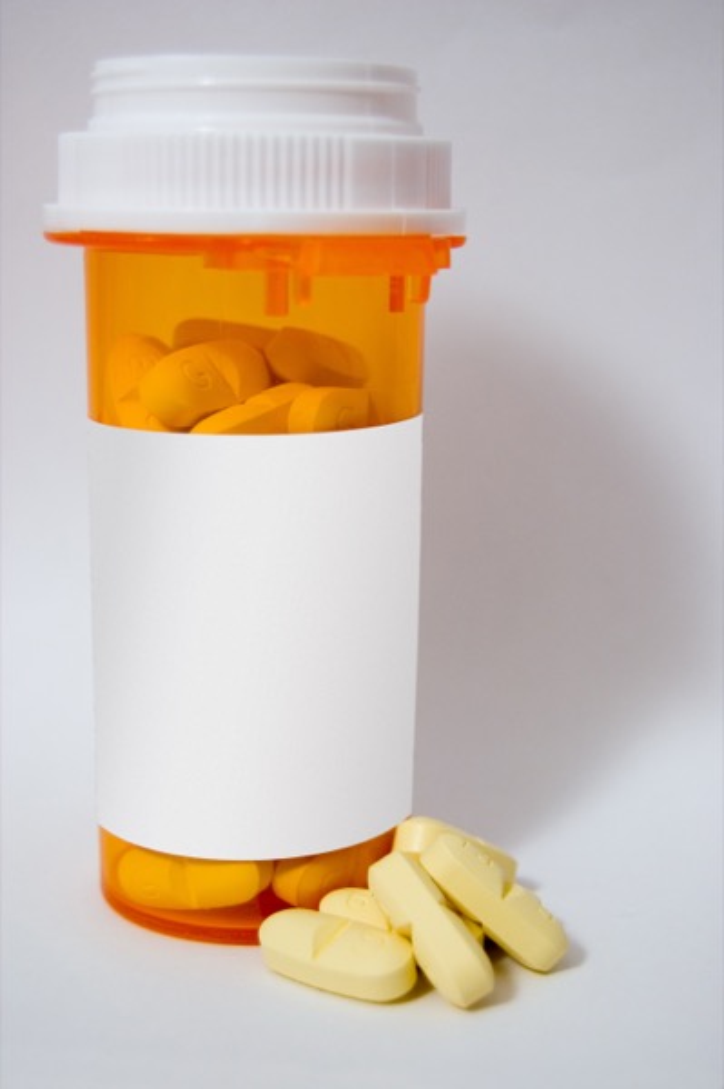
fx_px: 1904
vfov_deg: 31.9
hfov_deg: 21.5
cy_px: 544
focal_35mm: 63
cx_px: 362
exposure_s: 1/25
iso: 400
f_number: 5.3
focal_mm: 42
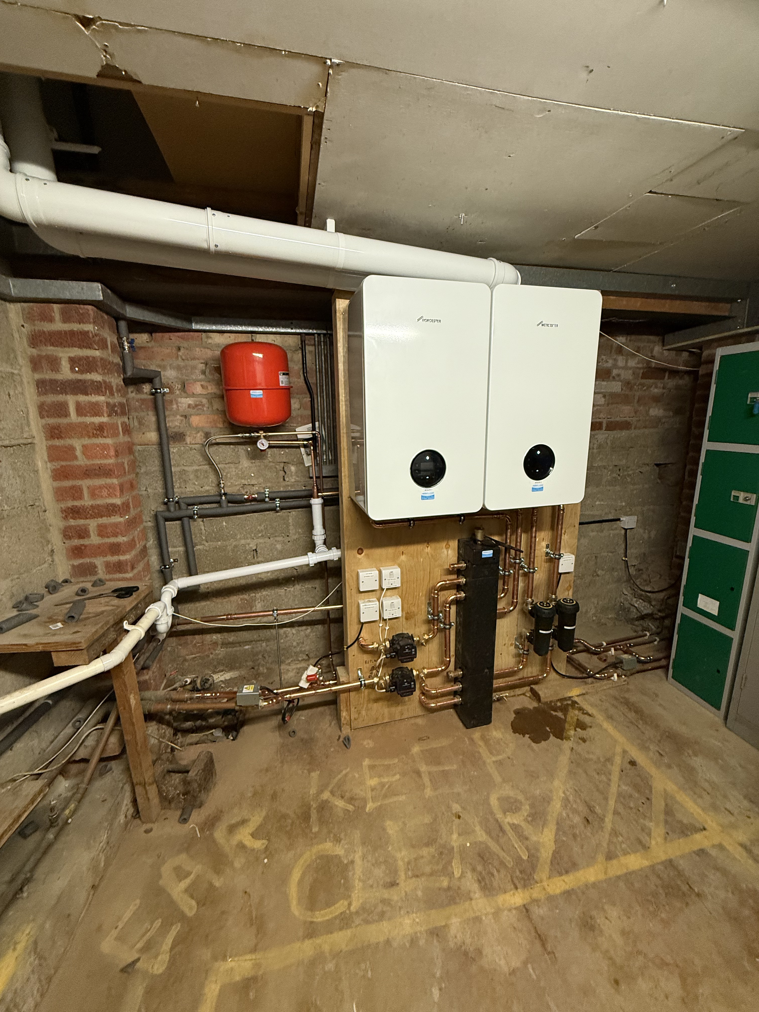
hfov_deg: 85.7
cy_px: 506
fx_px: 409
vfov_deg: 102.1
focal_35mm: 14
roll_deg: +0.3
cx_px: 380
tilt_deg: -11.8
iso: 320
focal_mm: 2.22
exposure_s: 1/50
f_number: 2.2
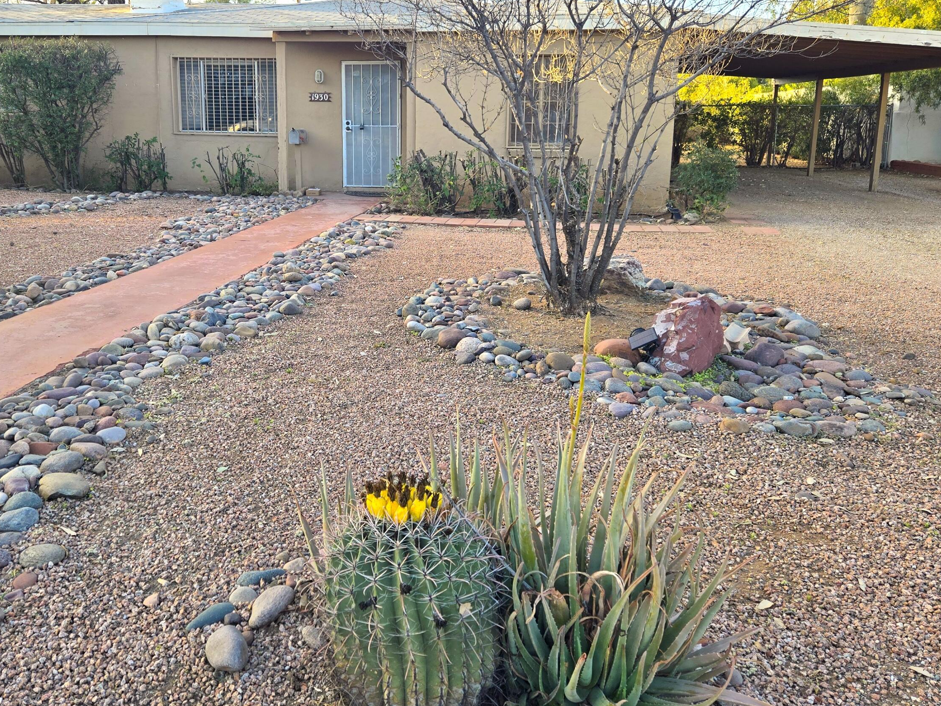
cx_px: 401
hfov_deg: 58.1
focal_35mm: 31
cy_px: 271
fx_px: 843
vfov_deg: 45.1
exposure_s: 1/354
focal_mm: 5.4
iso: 25
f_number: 1.8
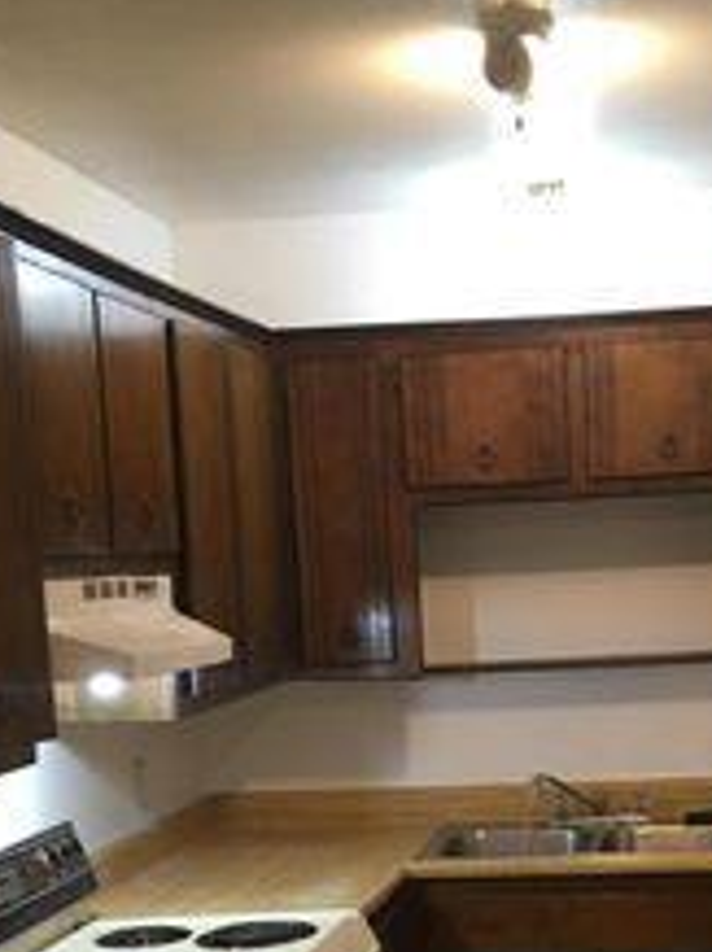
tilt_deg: -11.7
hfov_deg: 22.7
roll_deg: +3.0
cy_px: 948
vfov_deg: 28.5
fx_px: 1759
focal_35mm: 64
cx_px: 515
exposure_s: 1/30
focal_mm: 4.15
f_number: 2.2
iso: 100
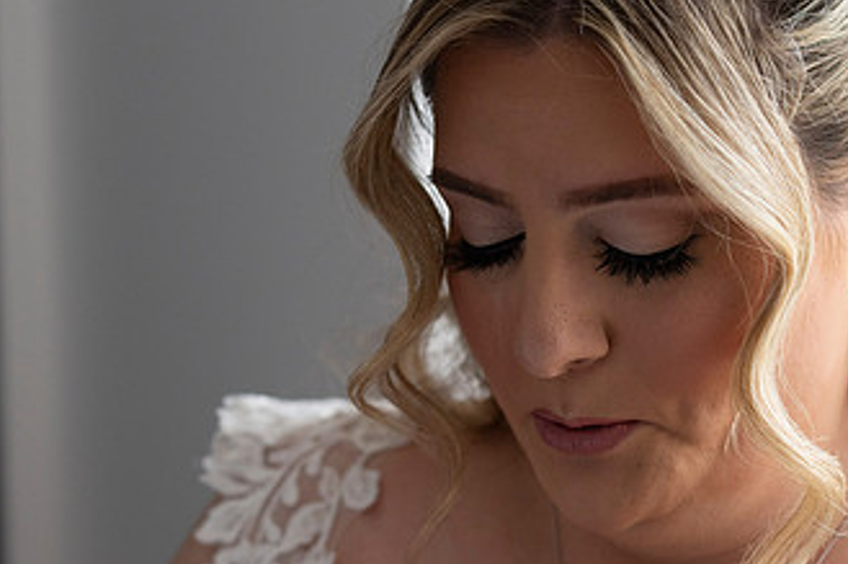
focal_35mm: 150
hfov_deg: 13.6
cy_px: 345
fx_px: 3531
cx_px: 660
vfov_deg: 9.1
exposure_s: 1/800
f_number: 4
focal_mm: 85
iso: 1600
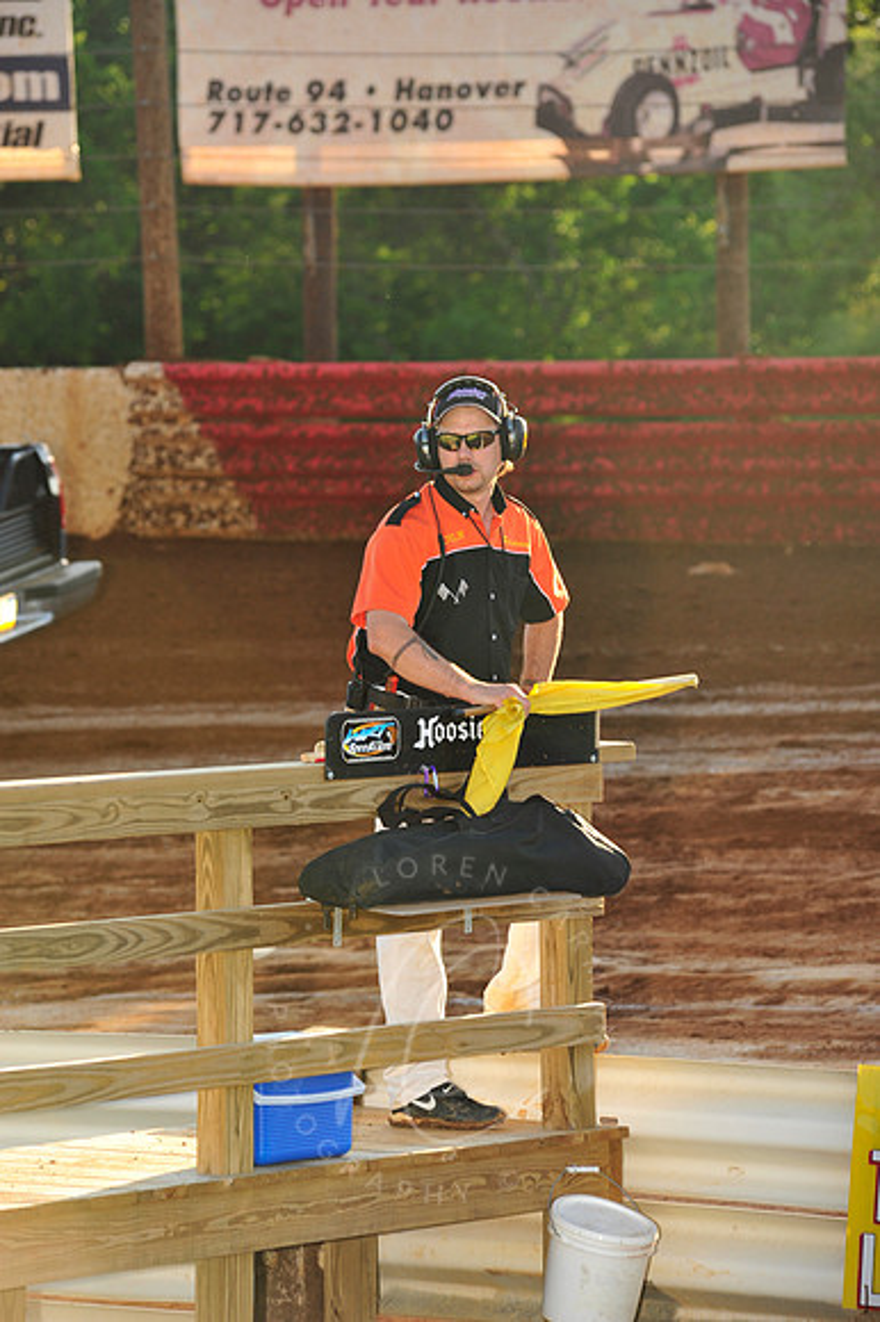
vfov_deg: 10.3
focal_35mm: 200
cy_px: 661
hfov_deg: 6.9
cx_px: 440
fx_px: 7342
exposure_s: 1/320
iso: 400
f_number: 7.1
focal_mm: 200
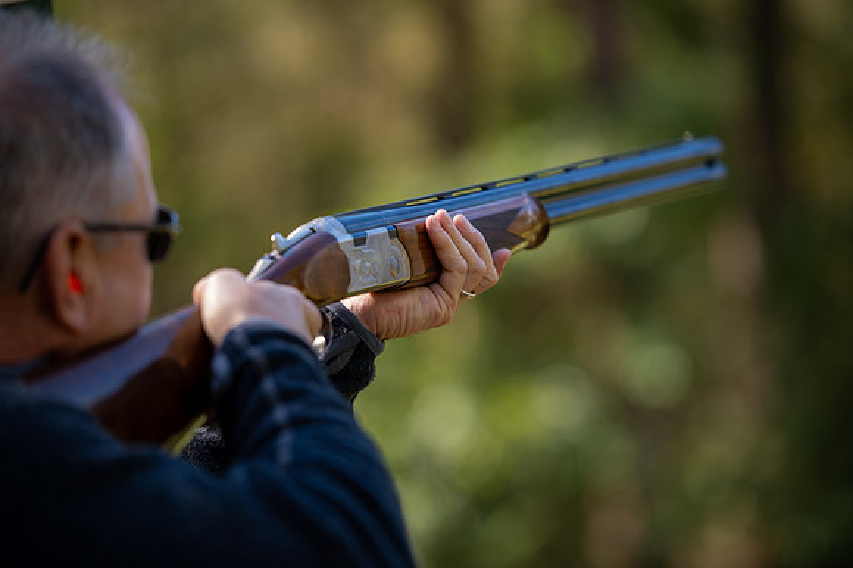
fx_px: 4026
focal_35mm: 170
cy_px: 284
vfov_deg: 8.1
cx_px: 426
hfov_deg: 12.1
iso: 125
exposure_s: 1/160
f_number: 2.8
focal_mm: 170
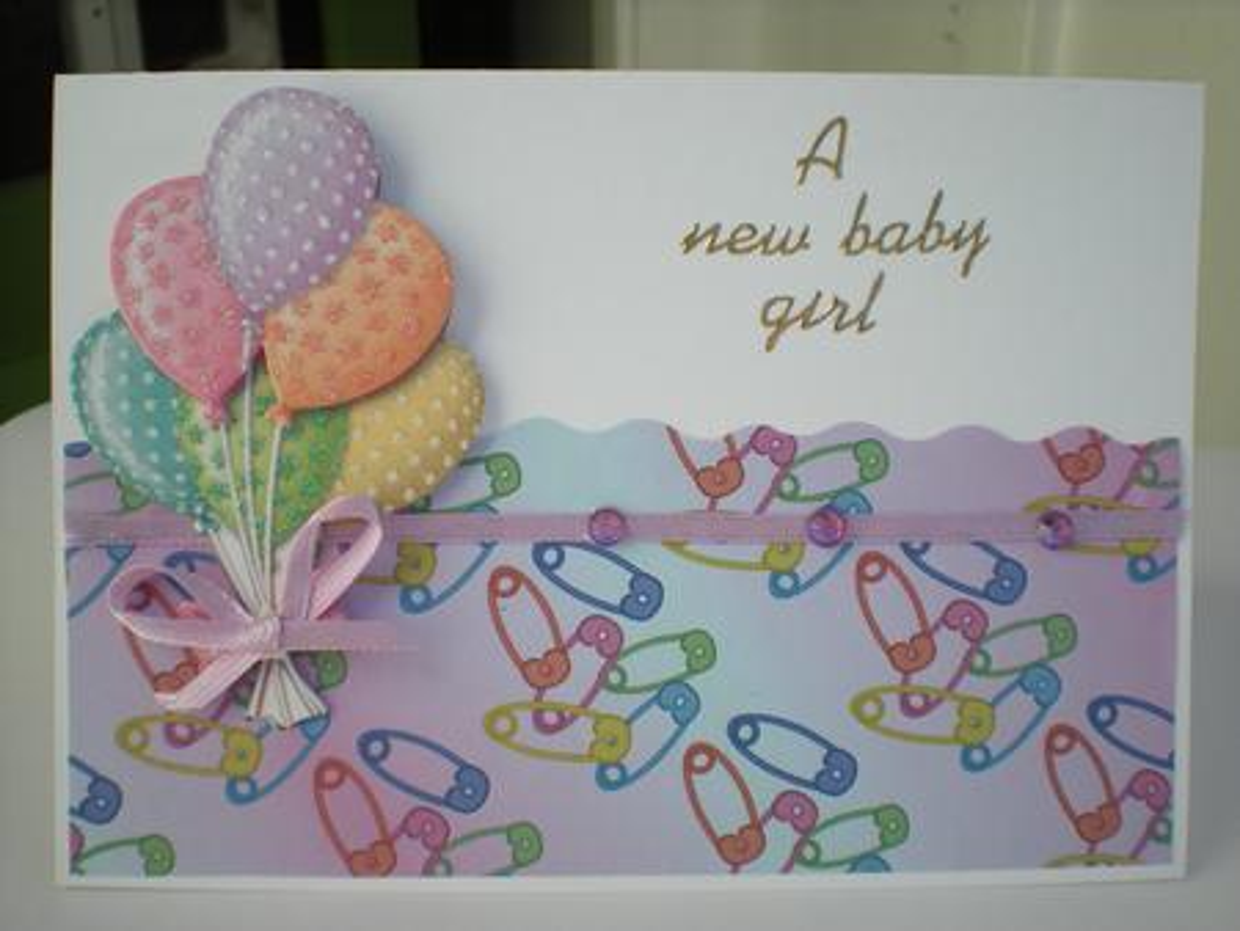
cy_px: 466
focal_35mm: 38
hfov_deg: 49.0
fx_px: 1362
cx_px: 620
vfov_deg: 37.8
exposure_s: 1/224
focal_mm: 6.3
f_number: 4.6
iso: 64
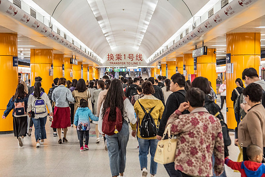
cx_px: 134
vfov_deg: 18.9
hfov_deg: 28.1
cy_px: 85
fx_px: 530
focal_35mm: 72
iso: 2000
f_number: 4
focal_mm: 62
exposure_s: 1/100
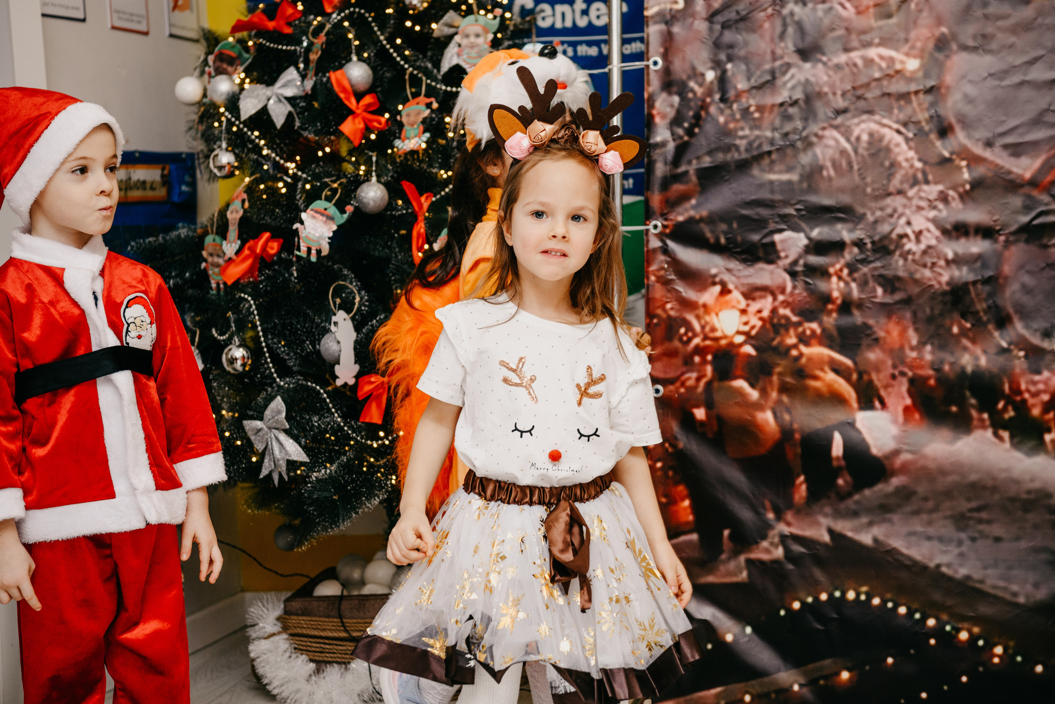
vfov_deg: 19.5
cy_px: 352
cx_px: 528
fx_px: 2051
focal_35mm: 70
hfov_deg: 28.8
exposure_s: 1/160
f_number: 4.5
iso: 320
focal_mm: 70
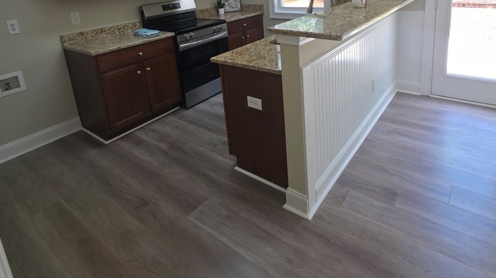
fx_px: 276
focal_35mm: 21
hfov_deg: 83.8
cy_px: 37
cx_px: 262
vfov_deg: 48.8
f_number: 1.9
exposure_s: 1/60
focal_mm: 2.2
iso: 40
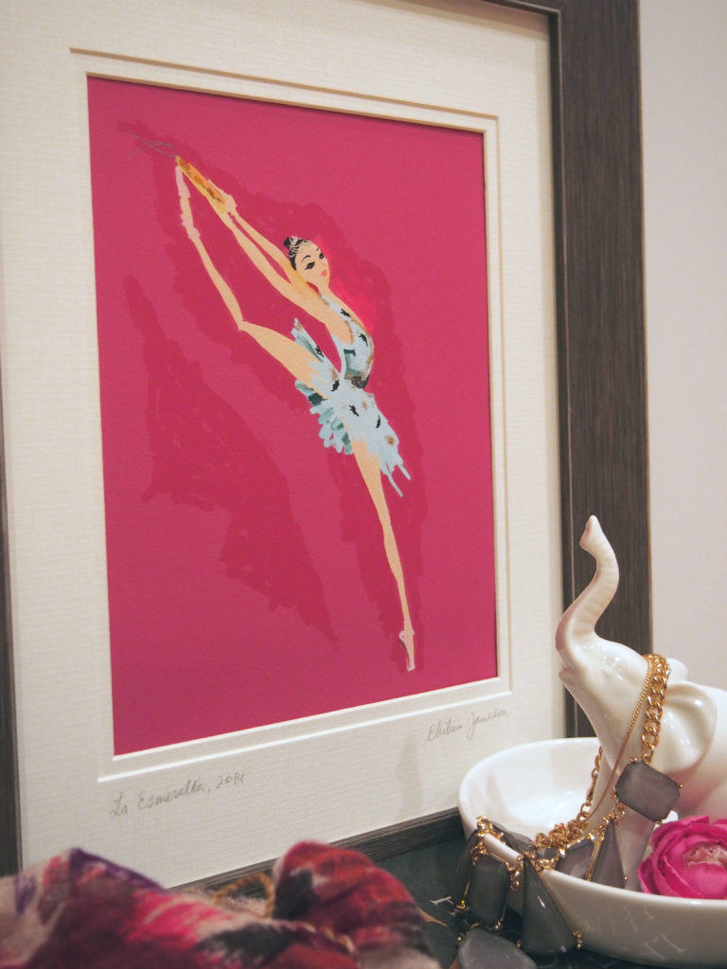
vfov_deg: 42.9
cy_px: 484
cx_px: 364
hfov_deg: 32.9
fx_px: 1232
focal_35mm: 44
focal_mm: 22
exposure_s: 1/30
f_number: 4.2
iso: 1600
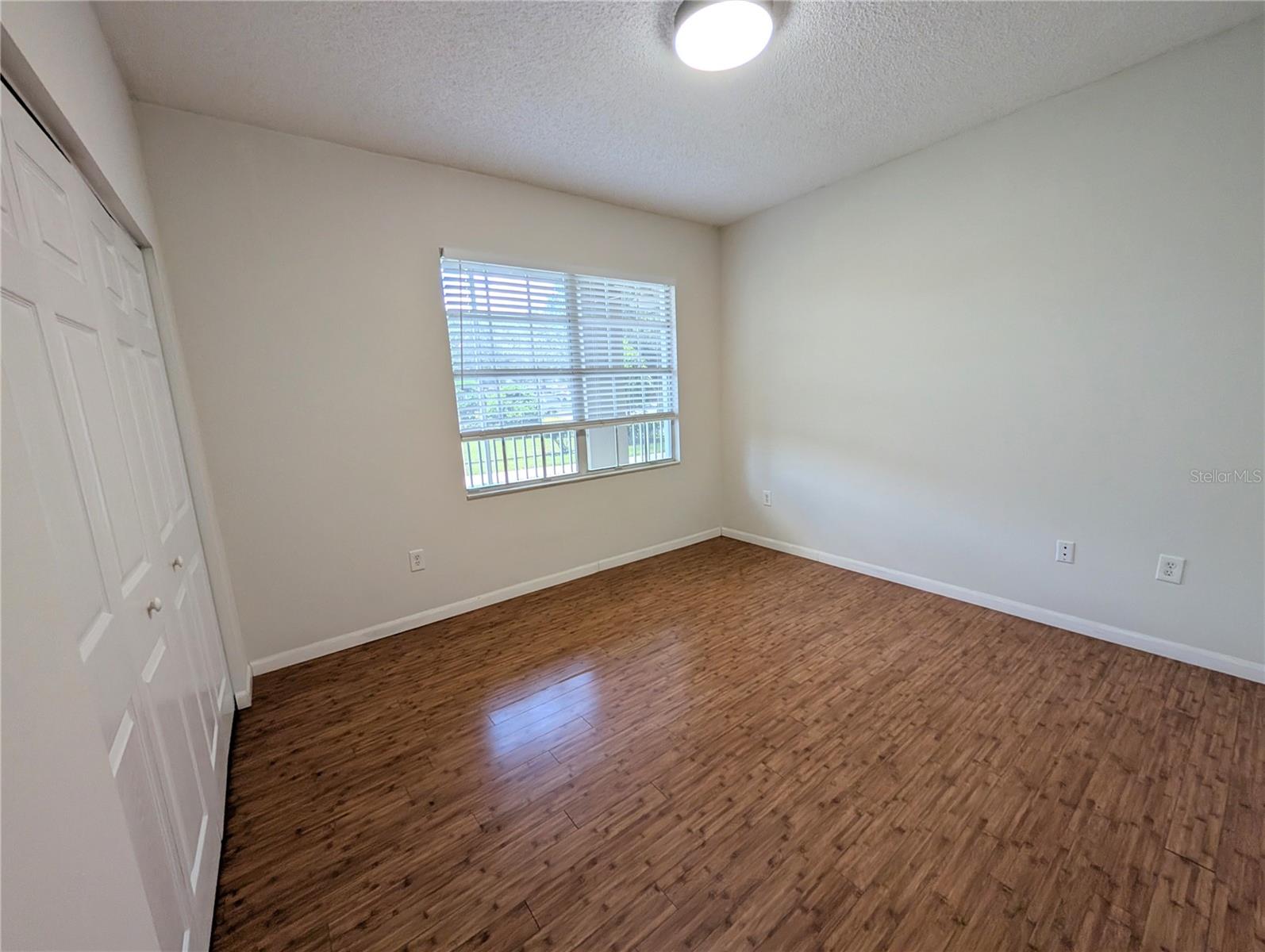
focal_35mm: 12
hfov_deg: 110.5
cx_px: 632
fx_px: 439
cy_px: 476
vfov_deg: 94.6
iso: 159
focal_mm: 2.02
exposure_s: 1/60
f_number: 1.7
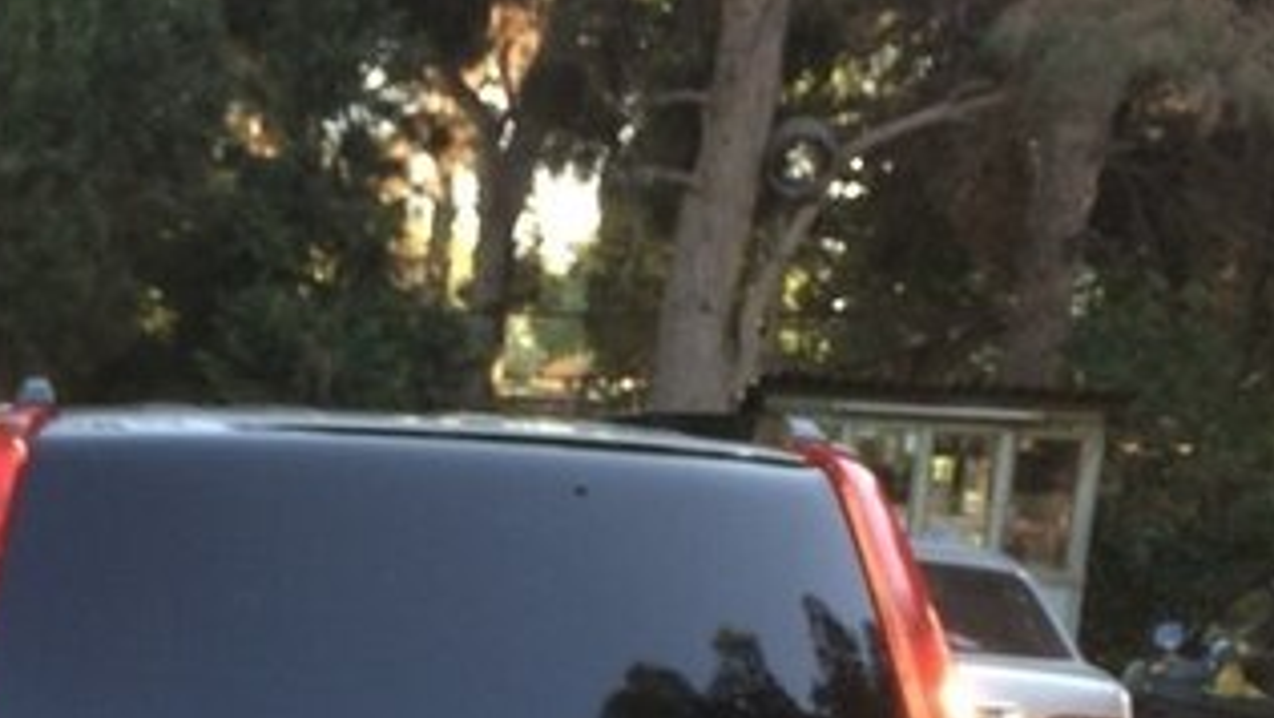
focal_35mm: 66
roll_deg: -5.4
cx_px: 371
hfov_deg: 31.5
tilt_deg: -11.5
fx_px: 2230
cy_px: 918
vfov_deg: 17.2
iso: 40
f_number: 2.2
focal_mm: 4.15
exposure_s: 1/100
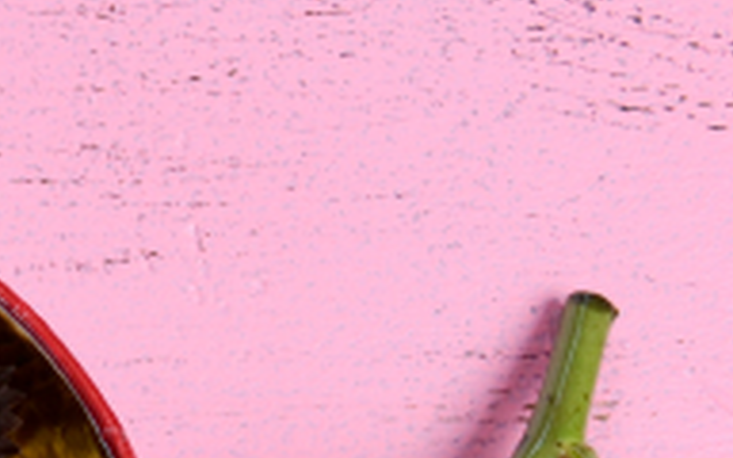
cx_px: -798
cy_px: 994
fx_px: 3236
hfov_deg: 11.5
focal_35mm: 162
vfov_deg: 7.7
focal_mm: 24
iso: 100
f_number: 8
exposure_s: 1/160
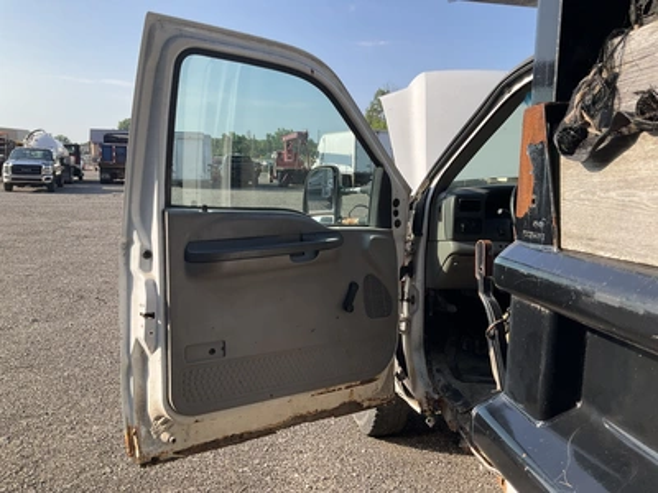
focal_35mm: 29
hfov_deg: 61.7
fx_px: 551
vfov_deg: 48.2
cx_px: 329
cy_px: 246
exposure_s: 1/898
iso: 25
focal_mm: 3
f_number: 1.8
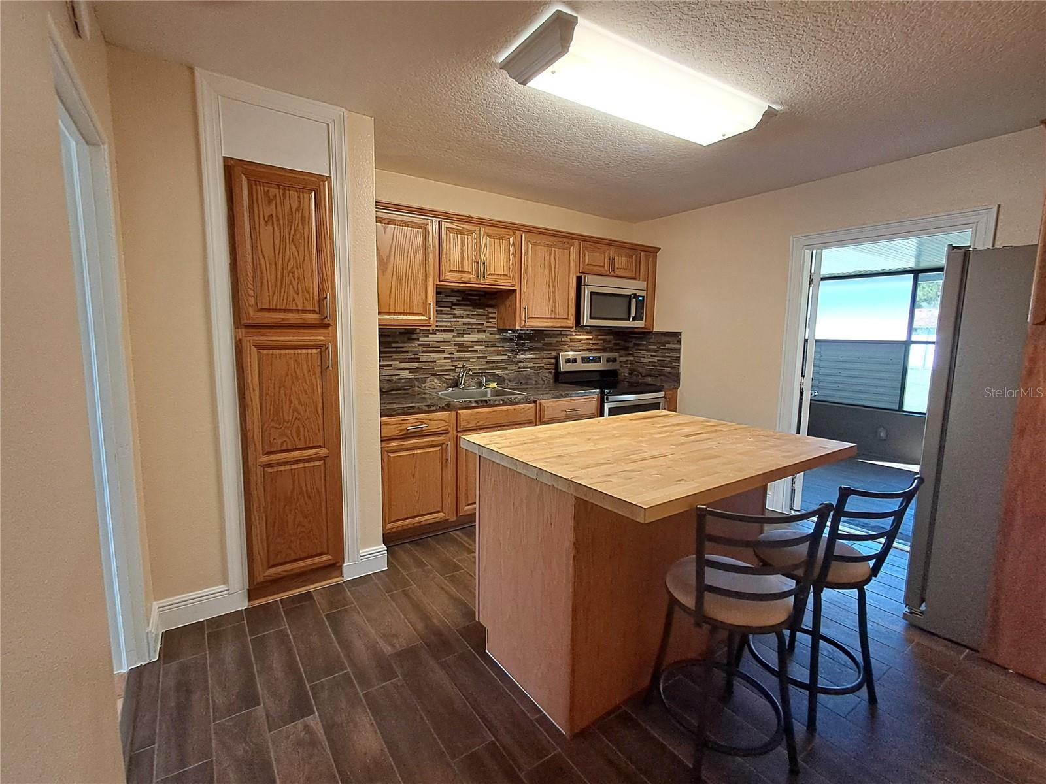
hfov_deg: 94.5
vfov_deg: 78.1
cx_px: 523
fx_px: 483
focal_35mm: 16
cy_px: 392
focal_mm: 1.64
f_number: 2.2
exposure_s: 1/40
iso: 80
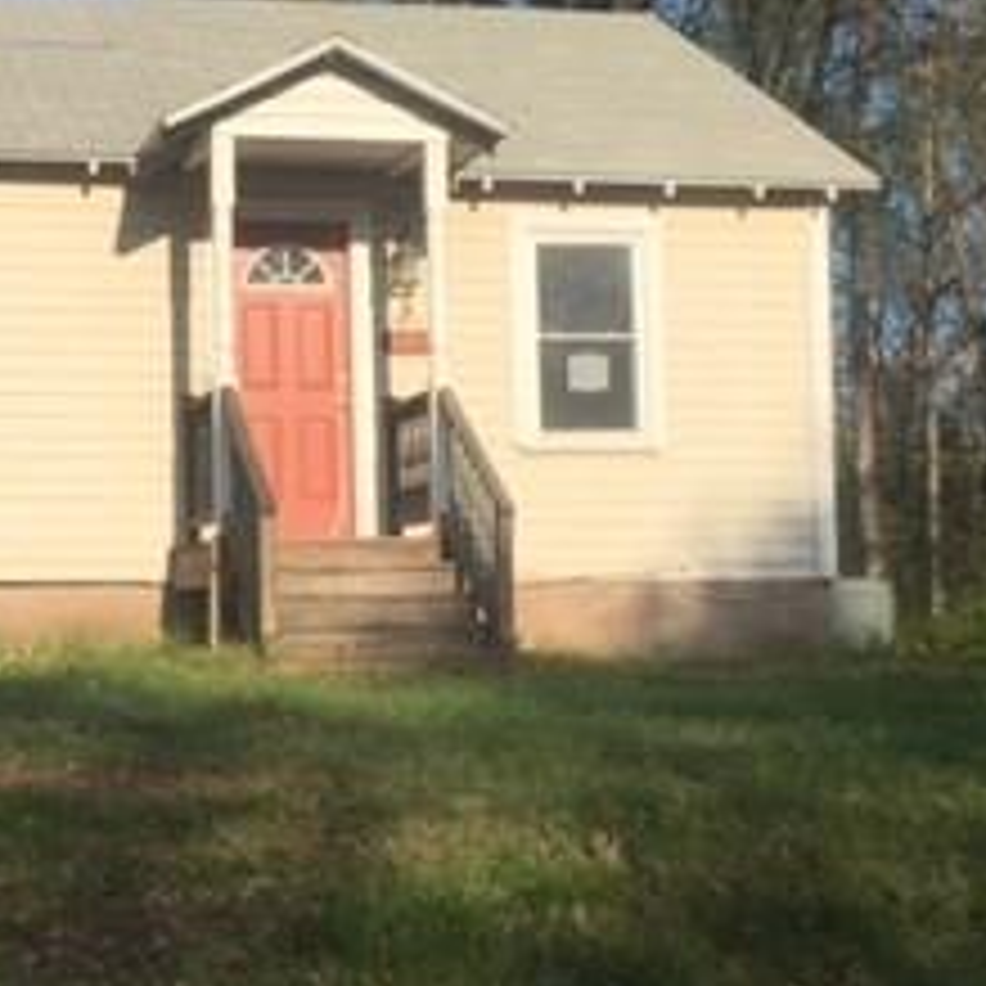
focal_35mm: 75
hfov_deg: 22.9
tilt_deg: +0.2
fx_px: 2417
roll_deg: +1.1
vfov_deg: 23.0
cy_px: 572
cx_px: 320
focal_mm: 4.15
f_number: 2.2
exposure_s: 1/2083
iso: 32
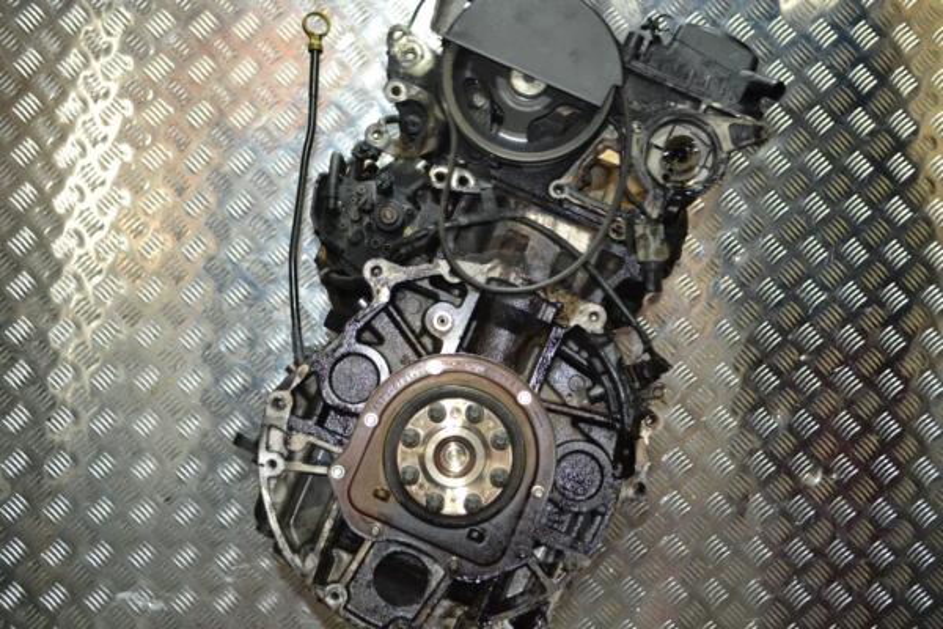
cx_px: 472
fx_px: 1336
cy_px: 314
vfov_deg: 26.5
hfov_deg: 38.9
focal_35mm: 51
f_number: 5
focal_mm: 34
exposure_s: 1/60
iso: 1400
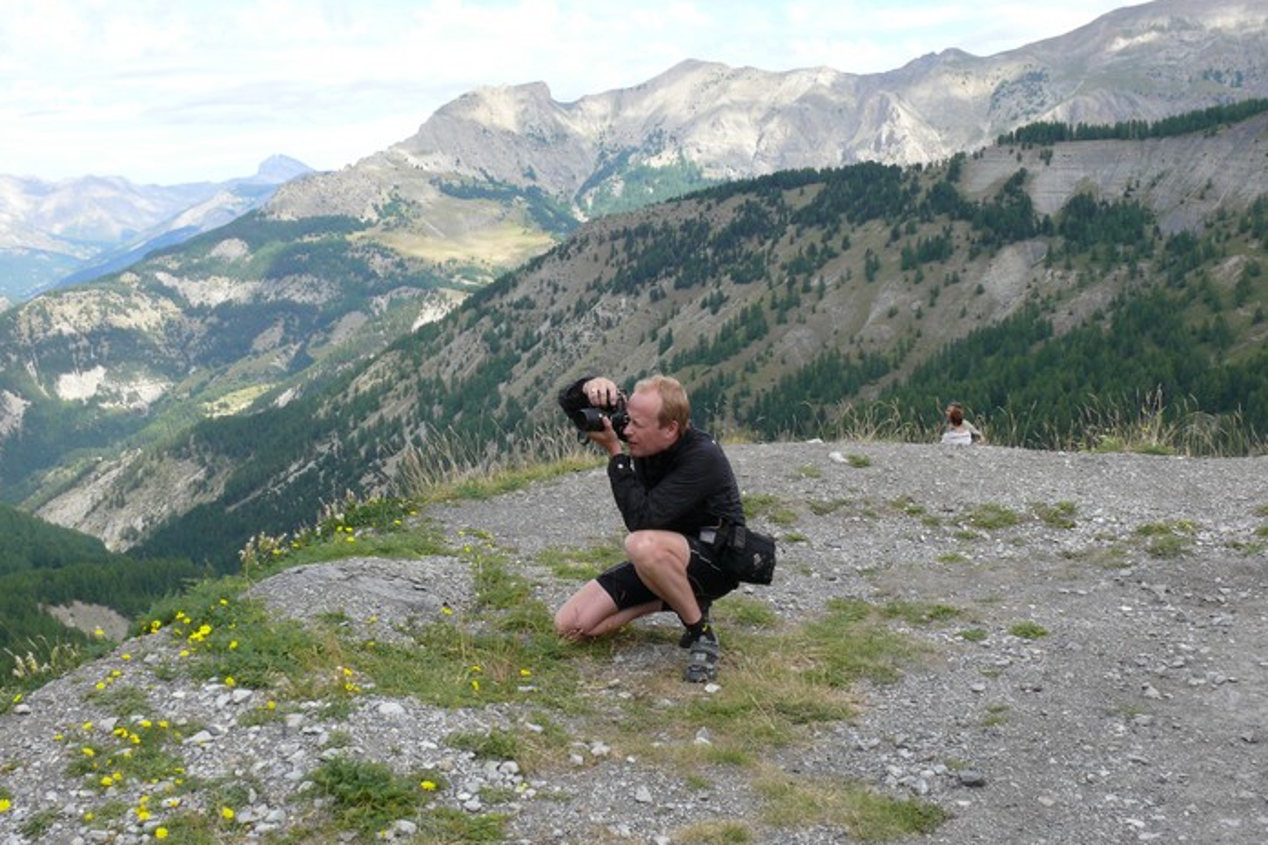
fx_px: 1585
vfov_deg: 29.9
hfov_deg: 43.6
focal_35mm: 45
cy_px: 442
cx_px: 632
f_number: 5.6
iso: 100
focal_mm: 9
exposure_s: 1/250
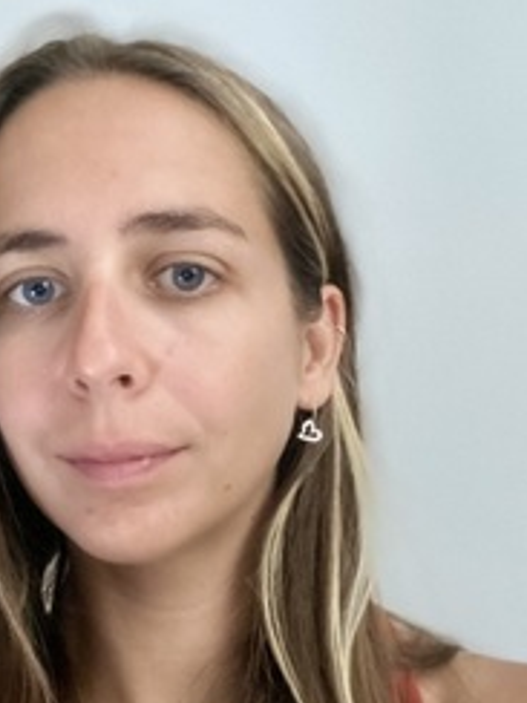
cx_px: 168
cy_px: 409
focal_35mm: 43
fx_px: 873
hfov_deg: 33.3
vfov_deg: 43.7
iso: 2000
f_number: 2.2
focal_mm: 2.71
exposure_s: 1/15
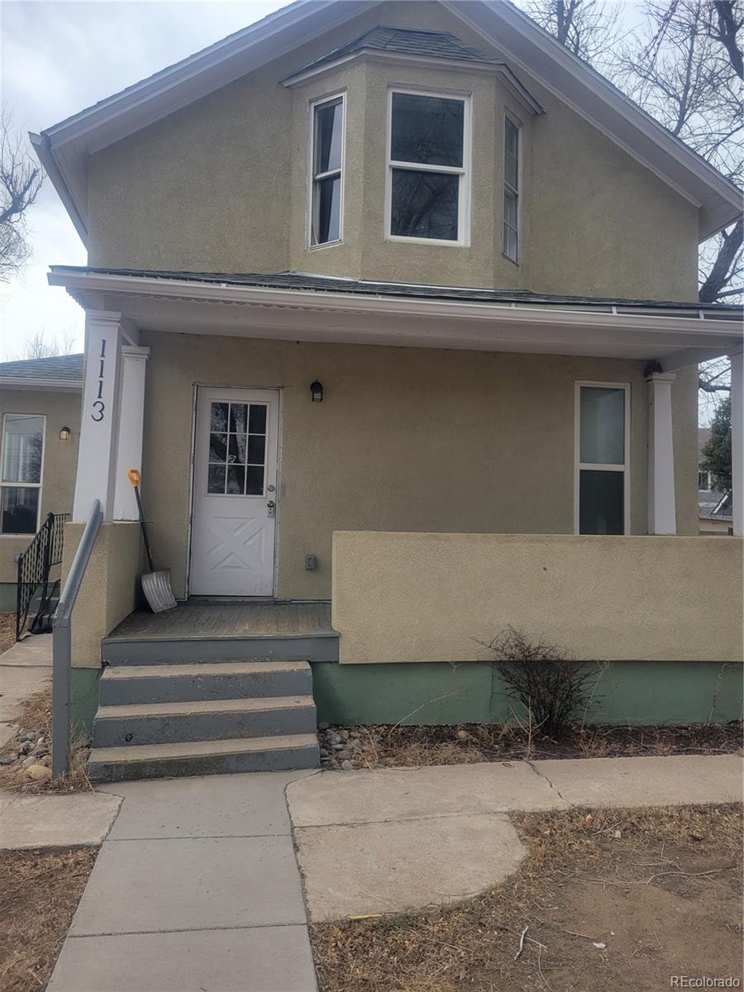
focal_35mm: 26
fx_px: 745
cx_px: 372
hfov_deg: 53.1
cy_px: 496
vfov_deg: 67.3
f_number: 1.8
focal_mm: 5.4
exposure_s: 1/1245
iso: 40
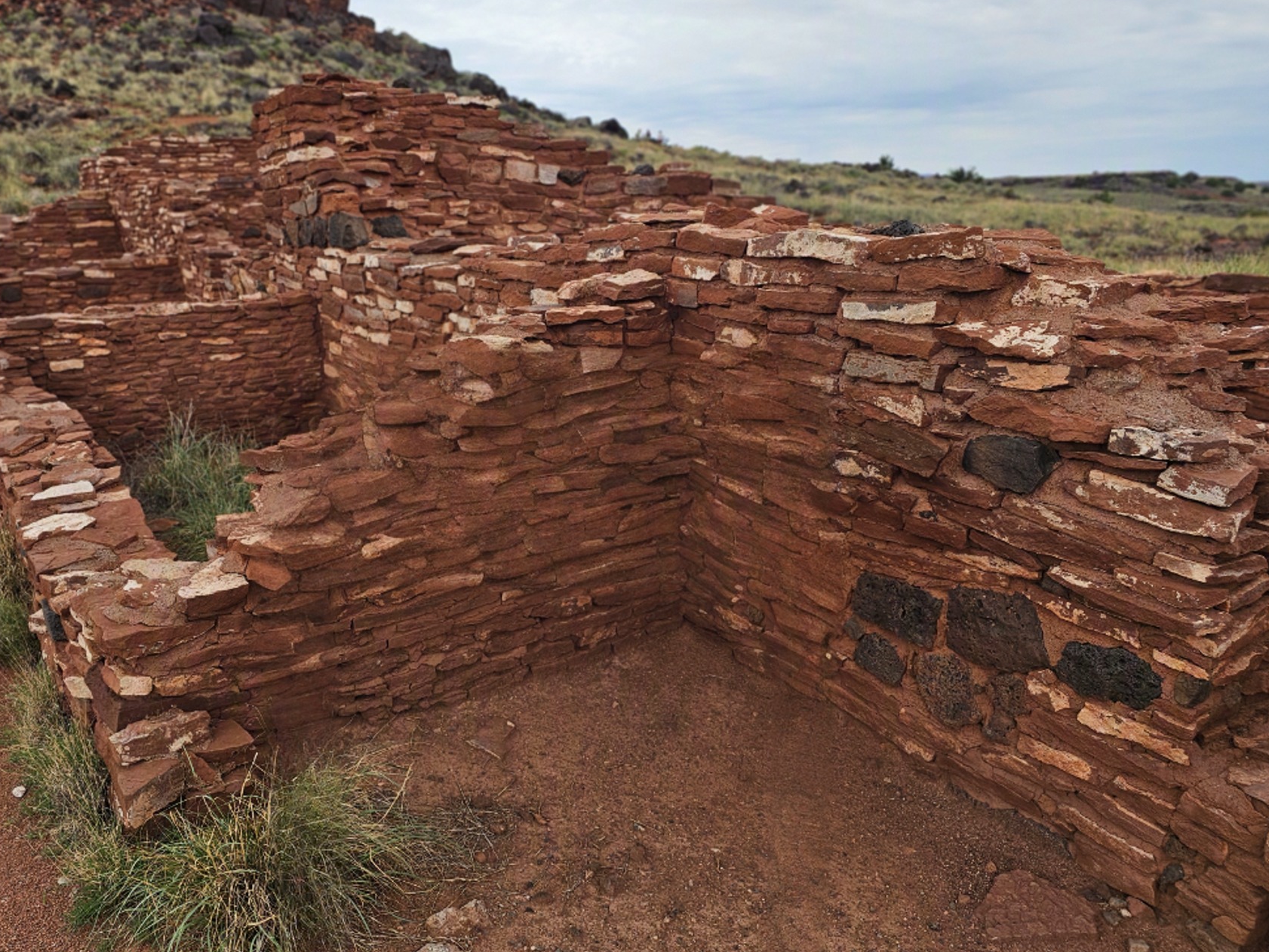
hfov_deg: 62.9
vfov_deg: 49.8
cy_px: 470
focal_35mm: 28
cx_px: 514
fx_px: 1027
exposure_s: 1/614
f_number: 1.7
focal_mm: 6.3
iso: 10
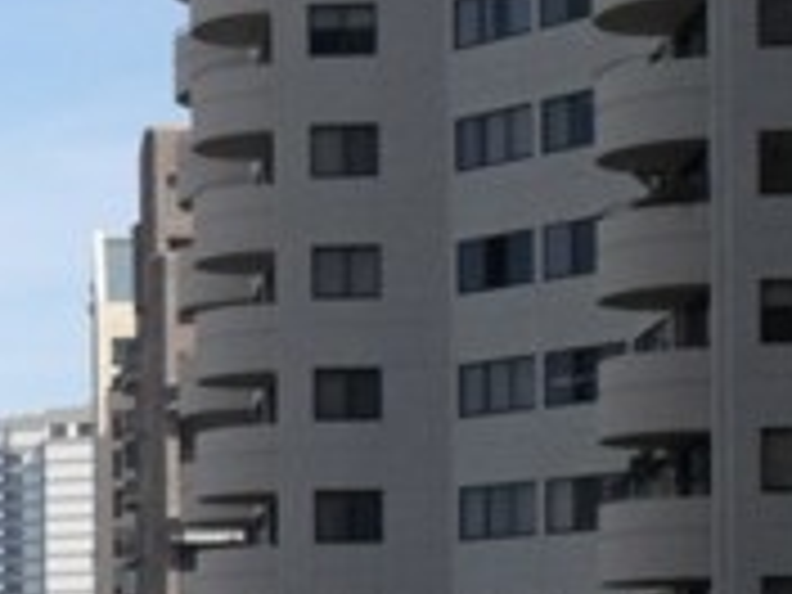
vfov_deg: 11.3
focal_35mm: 127
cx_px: -621
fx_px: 2906
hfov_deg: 13.9
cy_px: 842
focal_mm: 6.2
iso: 100
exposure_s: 1/180
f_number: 8.9
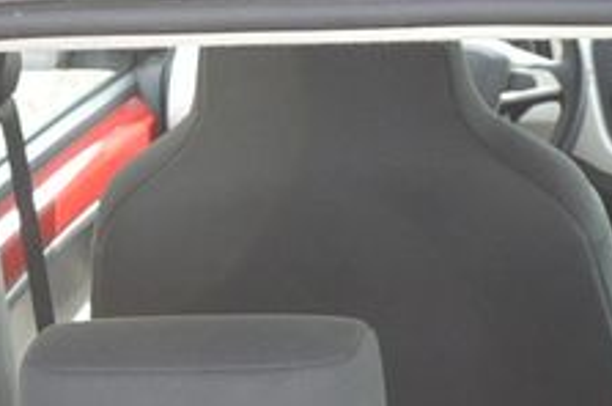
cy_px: 778
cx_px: 774
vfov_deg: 9.4
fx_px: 2343
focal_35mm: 138
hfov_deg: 14.3
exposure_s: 1/125
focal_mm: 11.4
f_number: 4.5
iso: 200
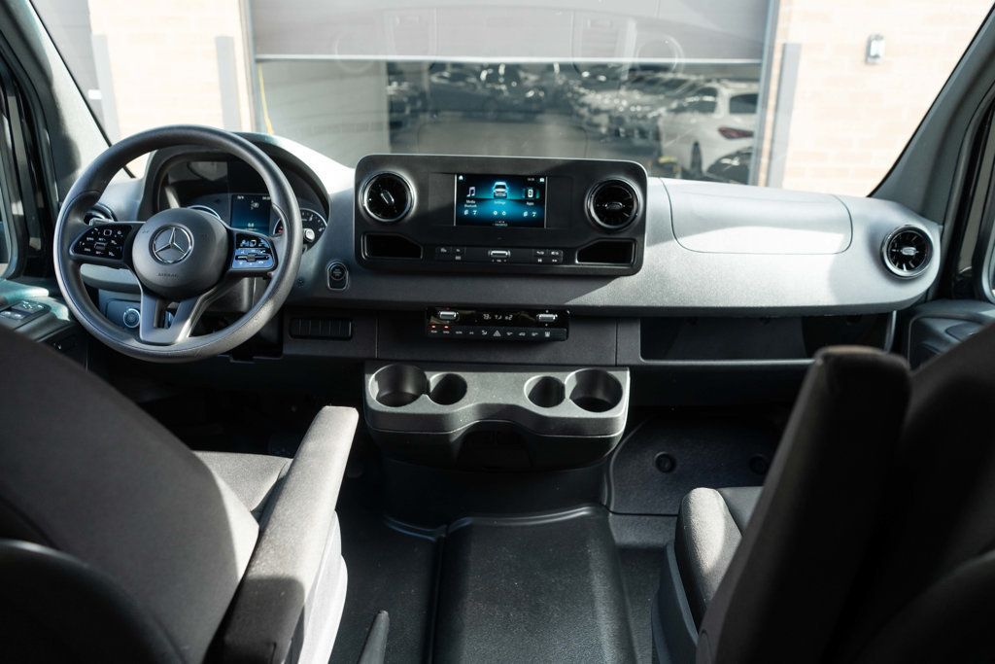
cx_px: 498
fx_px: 774
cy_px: 332
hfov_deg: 65.5
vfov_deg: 46.4
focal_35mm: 28
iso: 800
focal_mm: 28
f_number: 4
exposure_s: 1/320
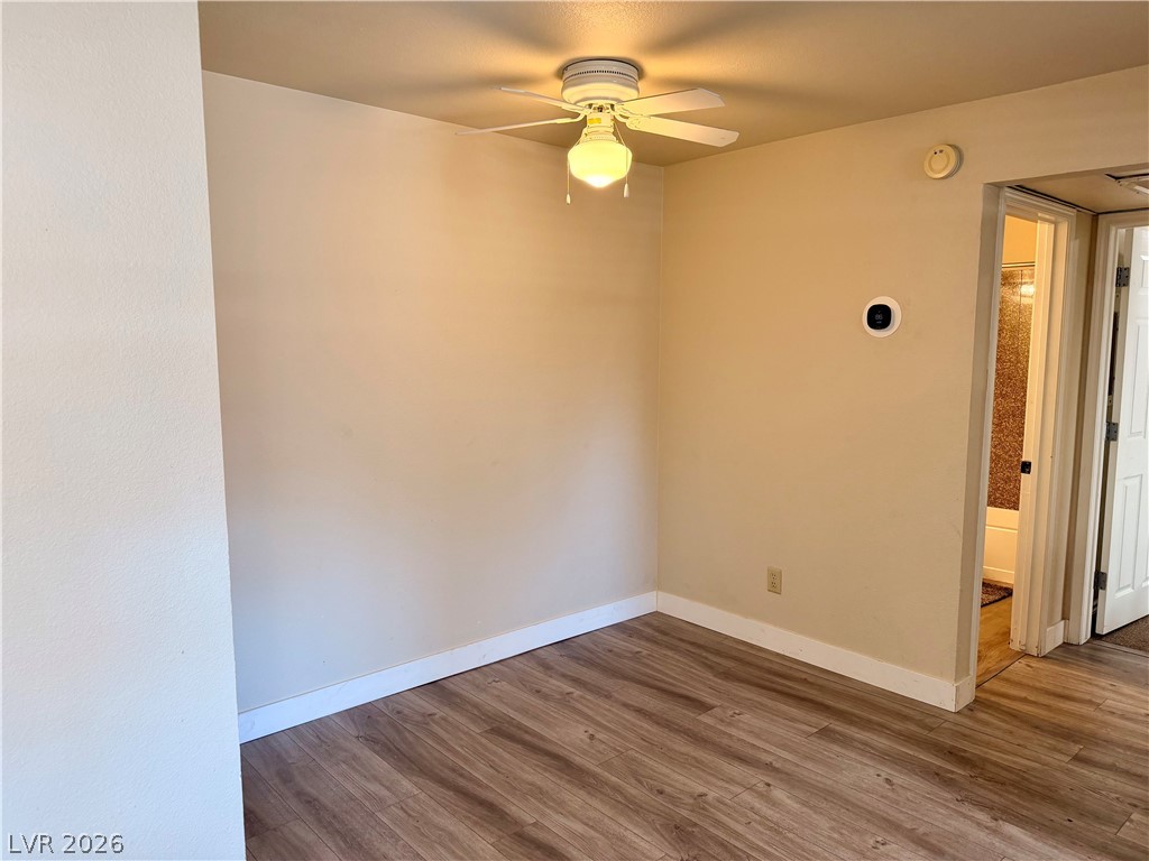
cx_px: 574
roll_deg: -0.3
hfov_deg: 71.6
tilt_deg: -5.2
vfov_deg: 56.8
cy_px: 430
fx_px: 797
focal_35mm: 24
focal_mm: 6.76
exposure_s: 1/120
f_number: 1.78
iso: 200
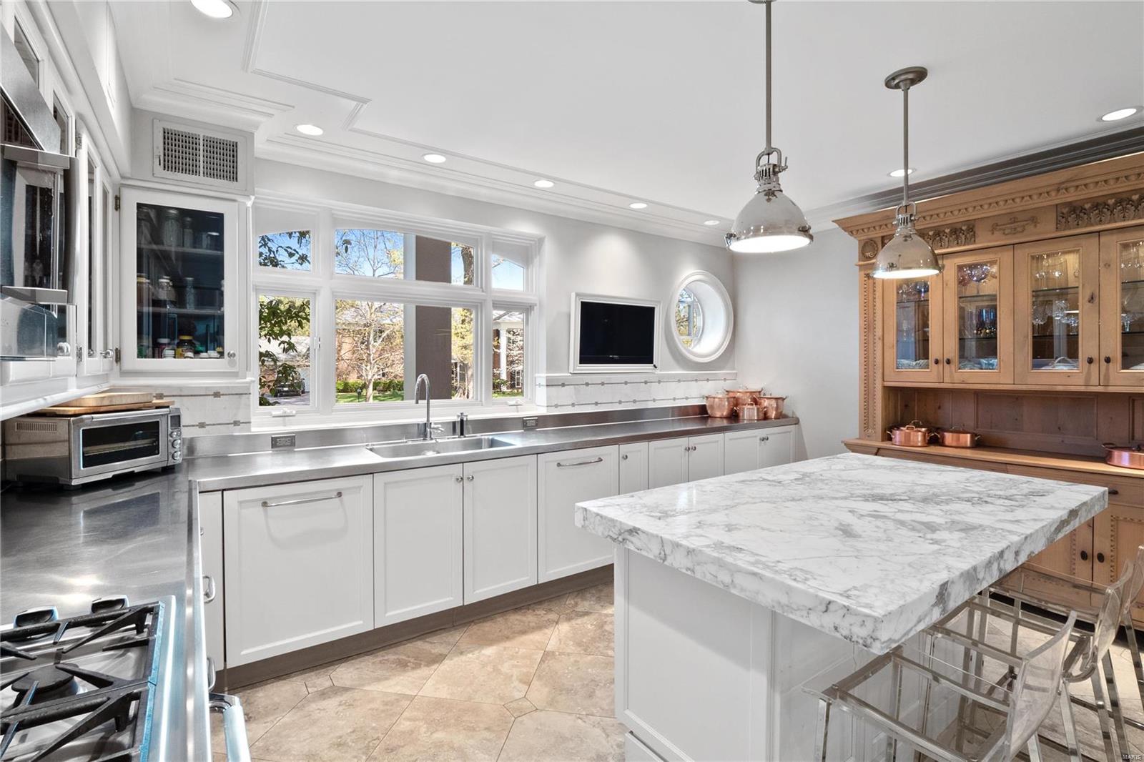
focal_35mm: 16
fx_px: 508
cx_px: 572
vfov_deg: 73.7
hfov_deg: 96.7
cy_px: 381
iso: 400
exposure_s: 1/6
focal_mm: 8
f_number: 10
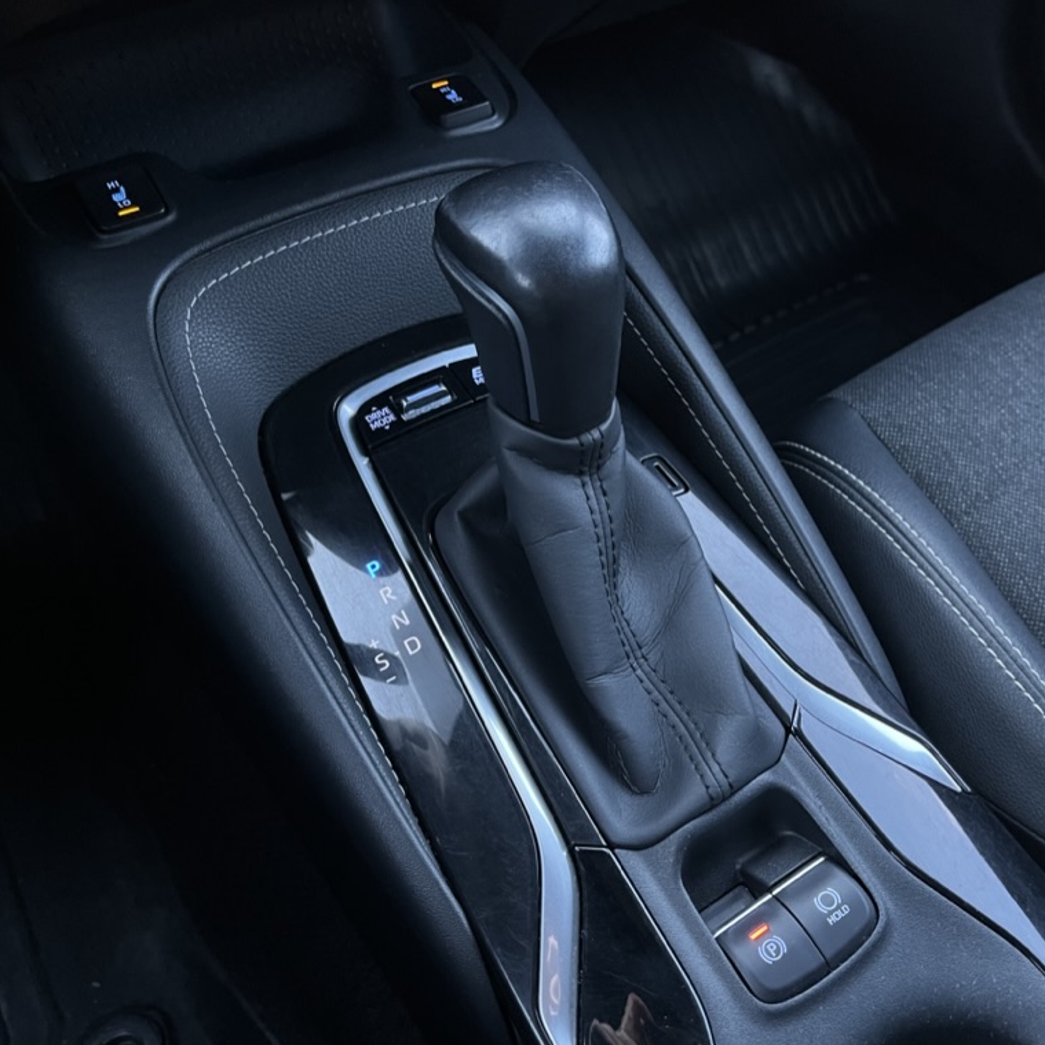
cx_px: 610
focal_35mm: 31
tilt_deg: -50.4
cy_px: 522
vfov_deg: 52.5
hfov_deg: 52.3
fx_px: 1059
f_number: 1.6
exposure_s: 1/49
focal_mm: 5.1
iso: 250
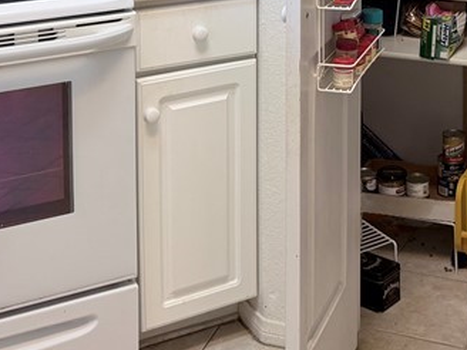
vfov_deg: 18.1
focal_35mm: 75
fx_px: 1012
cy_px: -127
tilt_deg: -7.1
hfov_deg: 25.6
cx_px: 372
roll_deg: +0.0
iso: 125
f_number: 1.78
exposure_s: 1/60
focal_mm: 6.76
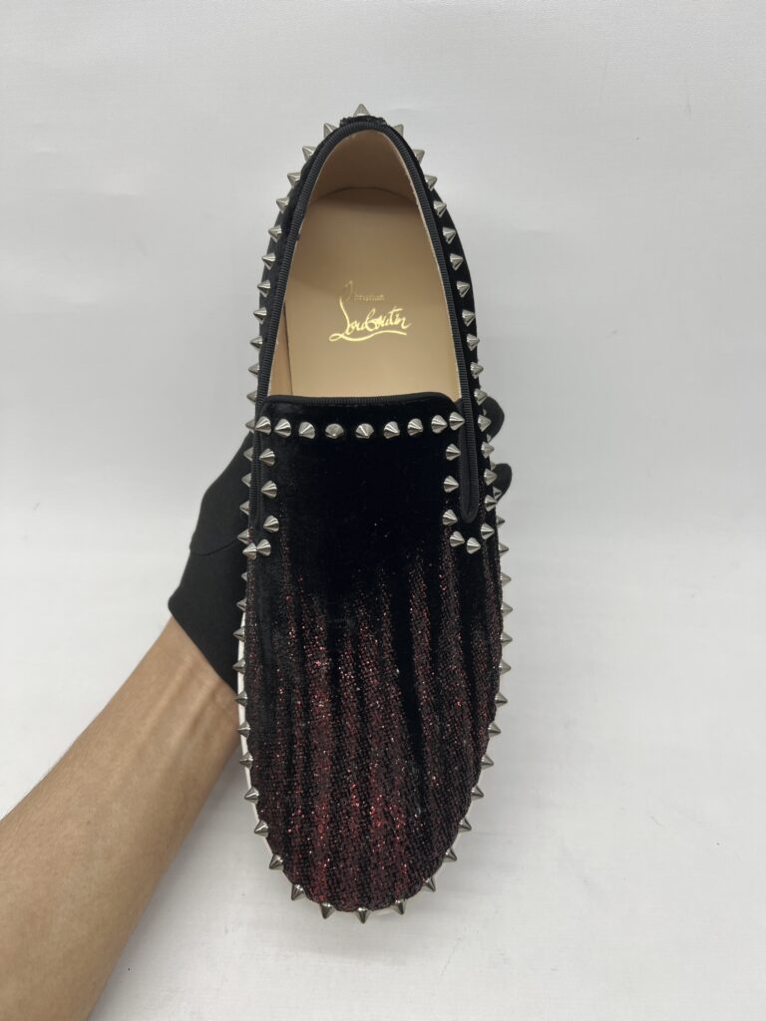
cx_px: 383
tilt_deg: -37.0
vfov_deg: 67.3
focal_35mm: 26
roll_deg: +2.3
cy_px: 510
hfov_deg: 53.1
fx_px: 767
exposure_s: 1/127
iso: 32
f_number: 1.5
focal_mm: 5.7
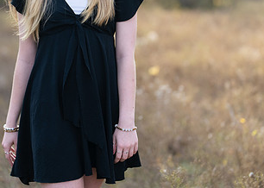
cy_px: 27
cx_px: 83
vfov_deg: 11.5
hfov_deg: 16.1
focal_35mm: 124
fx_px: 929
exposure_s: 1/1600
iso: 100
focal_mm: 50
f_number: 1.2
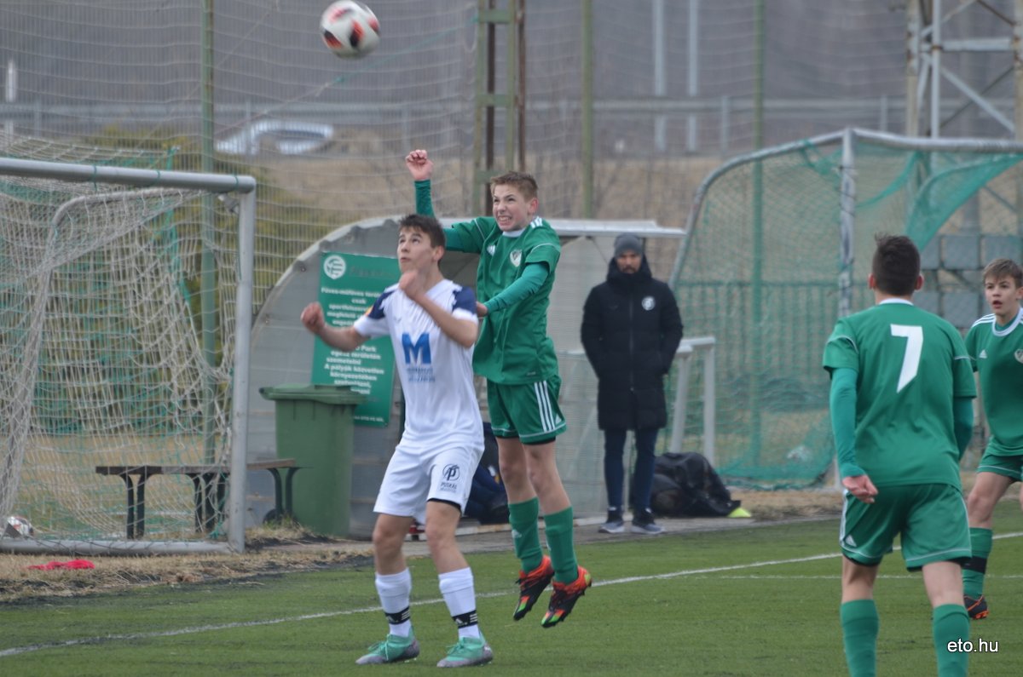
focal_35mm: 405
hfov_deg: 5.1
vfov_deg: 3.4
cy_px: 338
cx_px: 512
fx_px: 11486
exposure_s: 1/200
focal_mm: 270
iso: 200
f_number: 5.6
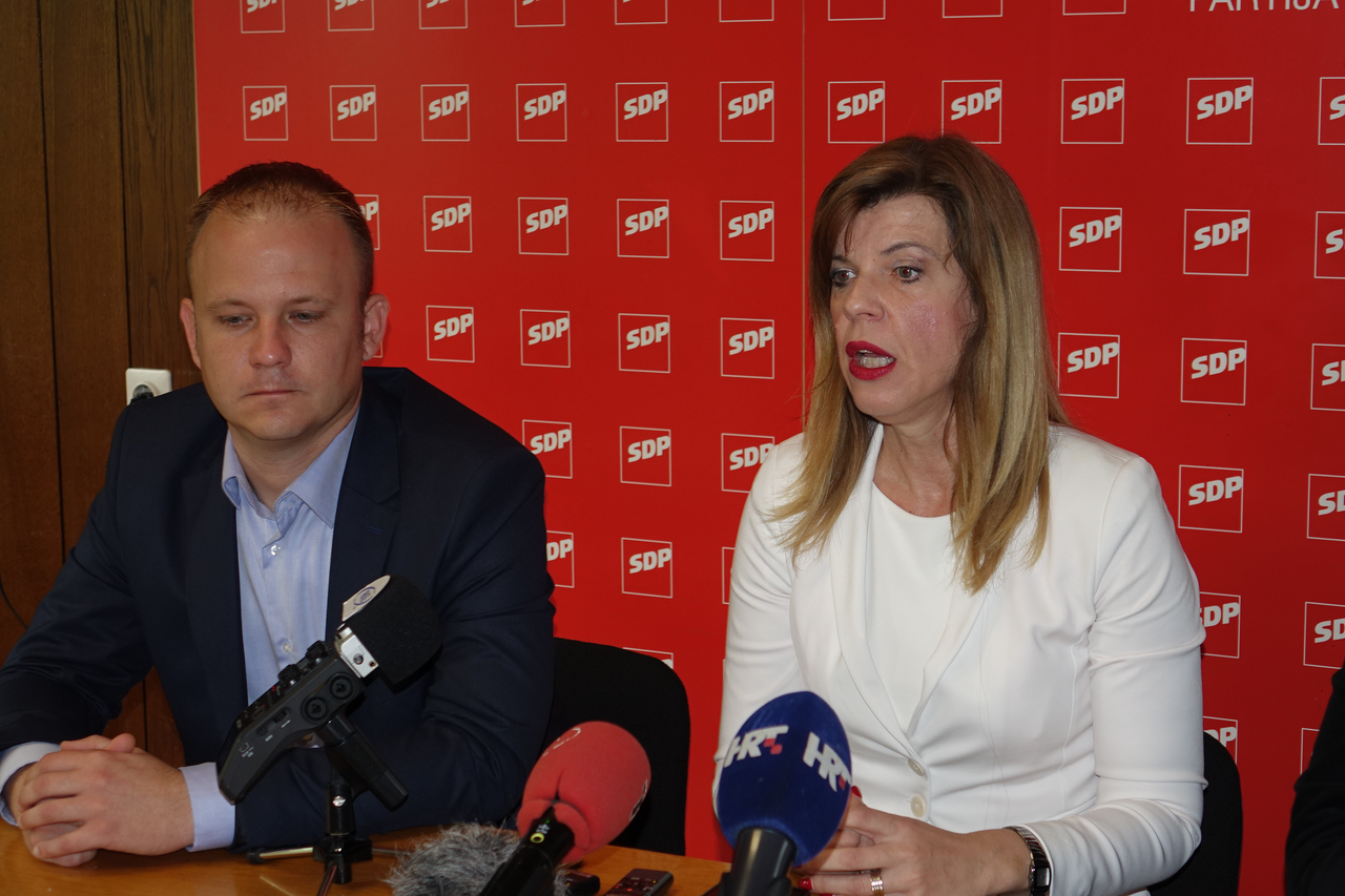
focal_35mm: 64
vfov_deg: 21.2
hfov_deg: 31.4
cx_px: 672
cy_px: 448
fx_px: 2391
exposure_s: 1/60
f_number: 2.8
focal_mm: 23.32
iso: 200
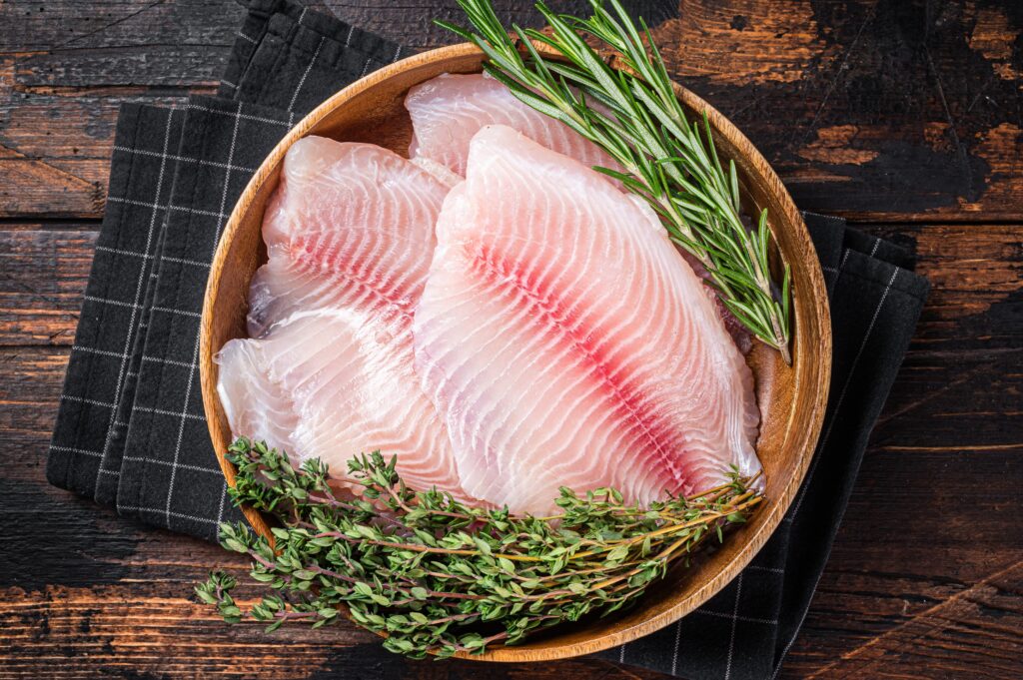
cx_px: 512
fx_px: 1420
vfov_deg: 26.9
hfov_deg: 39.6
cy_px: 340
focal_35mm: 50
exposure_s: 1/160
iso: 200
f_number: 10
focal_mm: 50
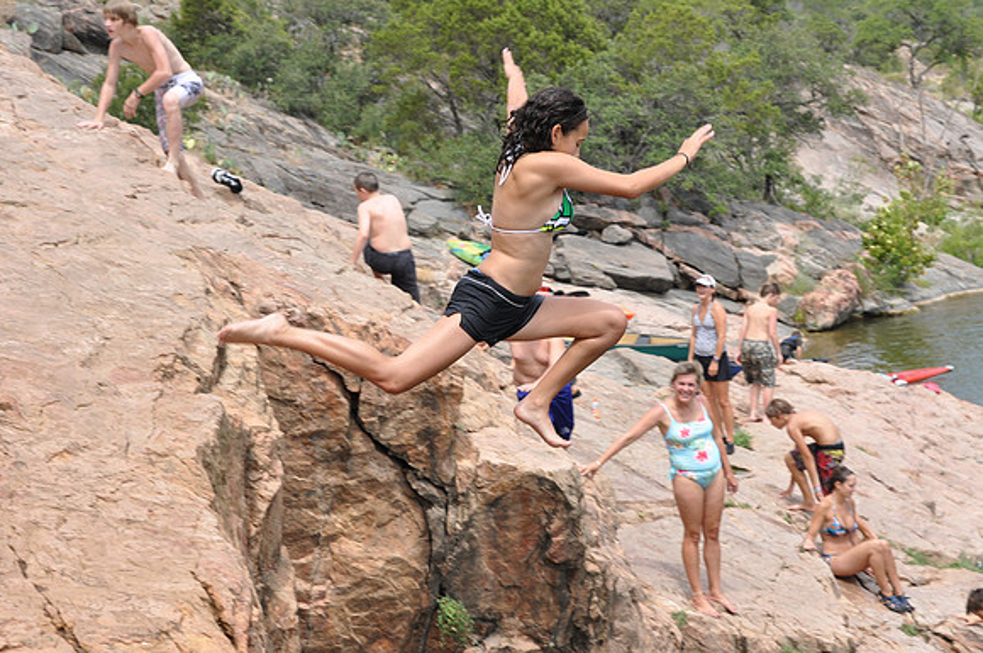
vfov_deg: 19.7
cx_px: 492
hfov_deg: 29.3
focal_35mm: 69
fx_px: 1881
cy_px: 326
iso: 200
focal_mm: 46
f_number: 8
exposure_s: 1/400
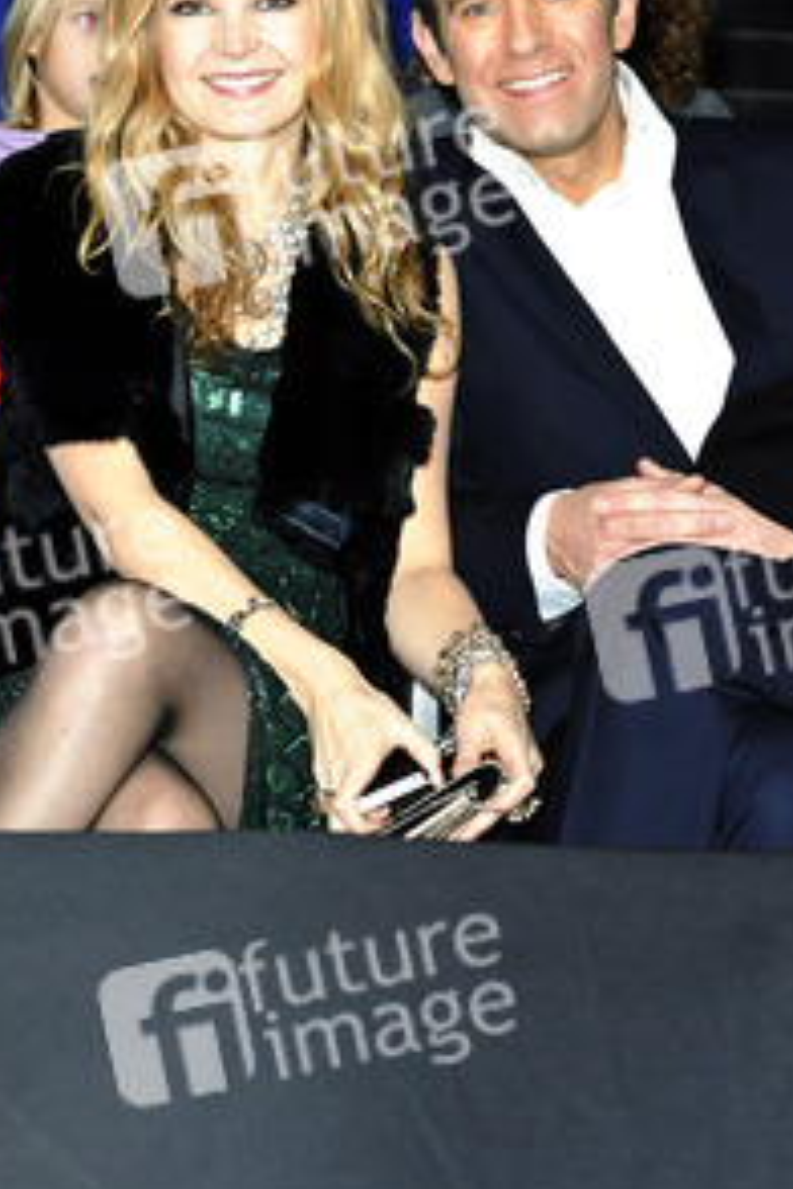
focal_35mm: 109
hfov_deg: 12.6
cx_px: 427
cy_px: 404
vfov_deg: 18.7
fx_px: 3601
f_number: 6.3
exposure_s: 1/100
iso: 2000
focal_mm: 80
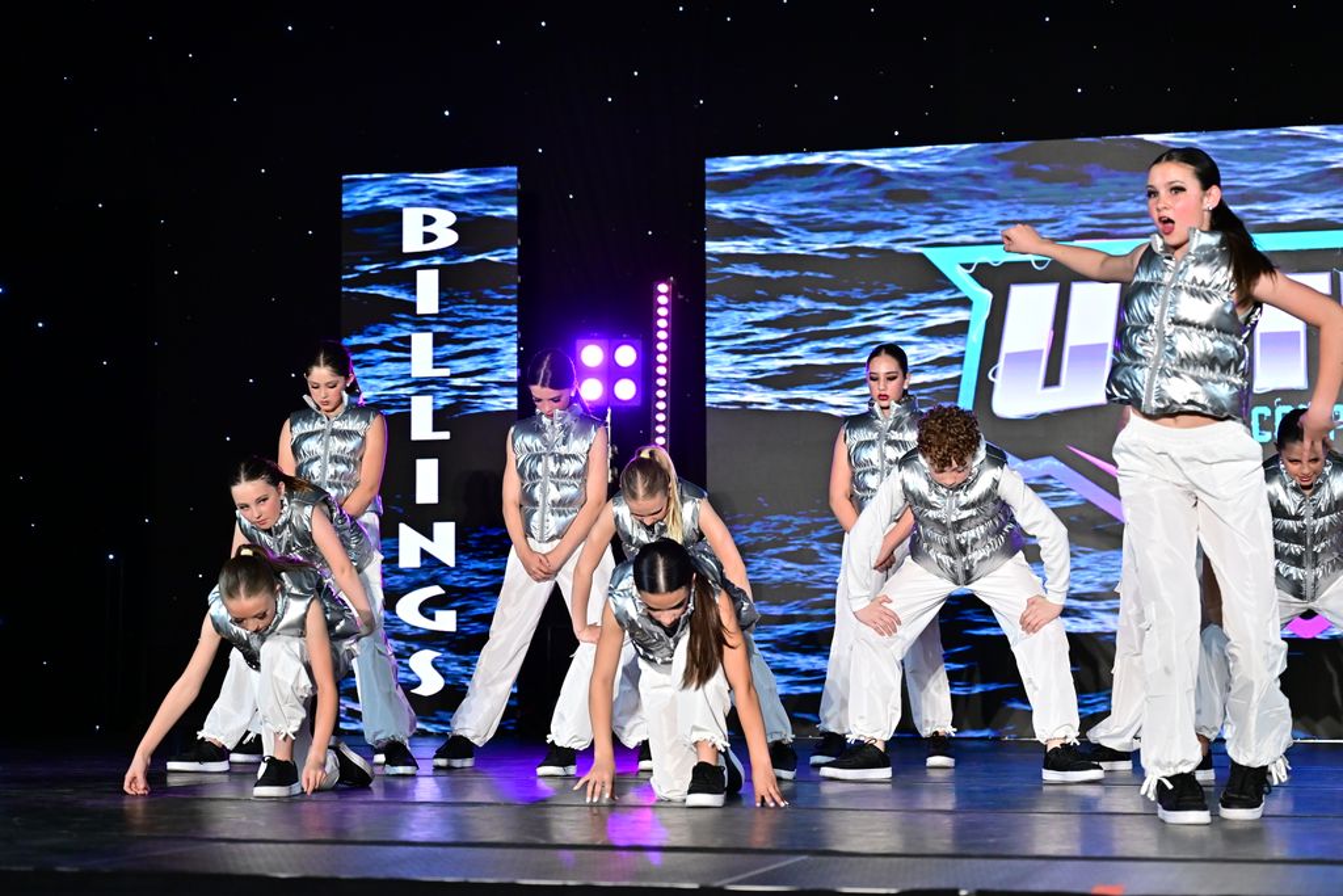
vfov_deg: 19.5
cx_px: 672
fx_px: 2612
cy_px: 448
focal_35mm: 70
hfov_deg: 28.8
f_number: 3.5
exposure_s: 1/800
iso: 3200
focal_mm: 70
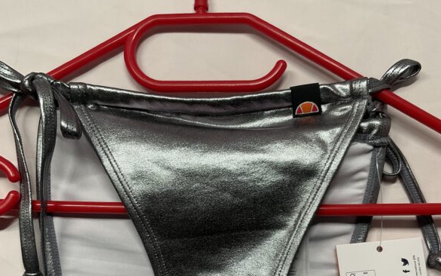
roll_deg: -0.7
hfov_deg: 47.2
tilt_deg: -29.3
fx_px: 505
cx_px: 221
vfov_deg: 29.8
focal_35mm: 42
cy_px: 222
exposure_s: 1/117
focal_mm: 3
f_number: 1.8
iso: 64
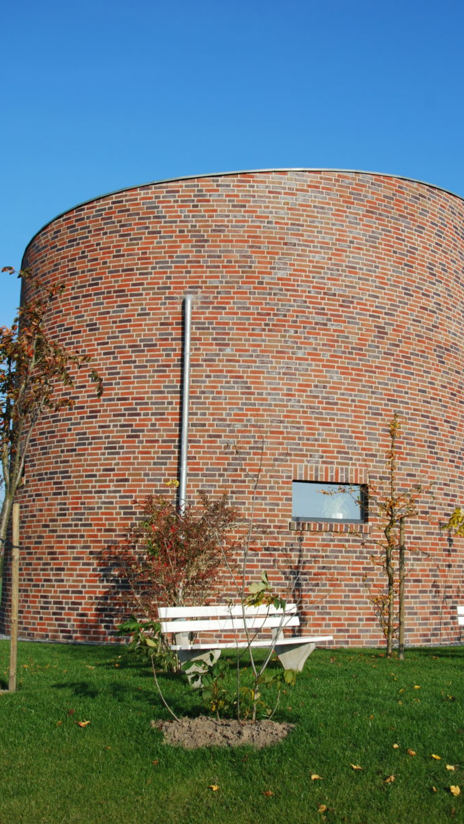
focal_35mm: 41
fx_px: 897
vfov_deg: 49.4
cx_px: 258
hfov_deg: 29.0
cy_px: 412
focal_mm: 26
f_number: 8
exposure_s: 1/250
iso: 100
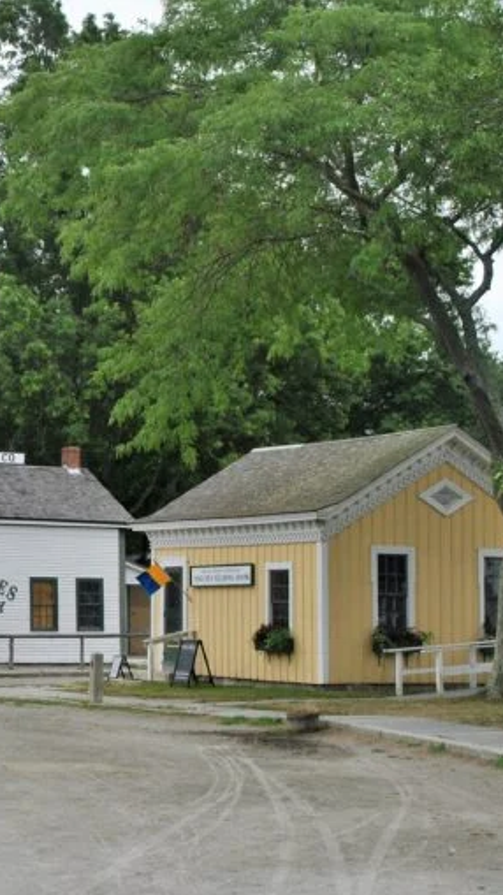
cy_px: 450
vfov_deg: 27.9
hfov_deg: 15.4
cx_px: -79
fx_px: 1804
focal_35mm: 76
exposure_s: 1/200
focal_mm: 32
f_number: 9
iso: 100
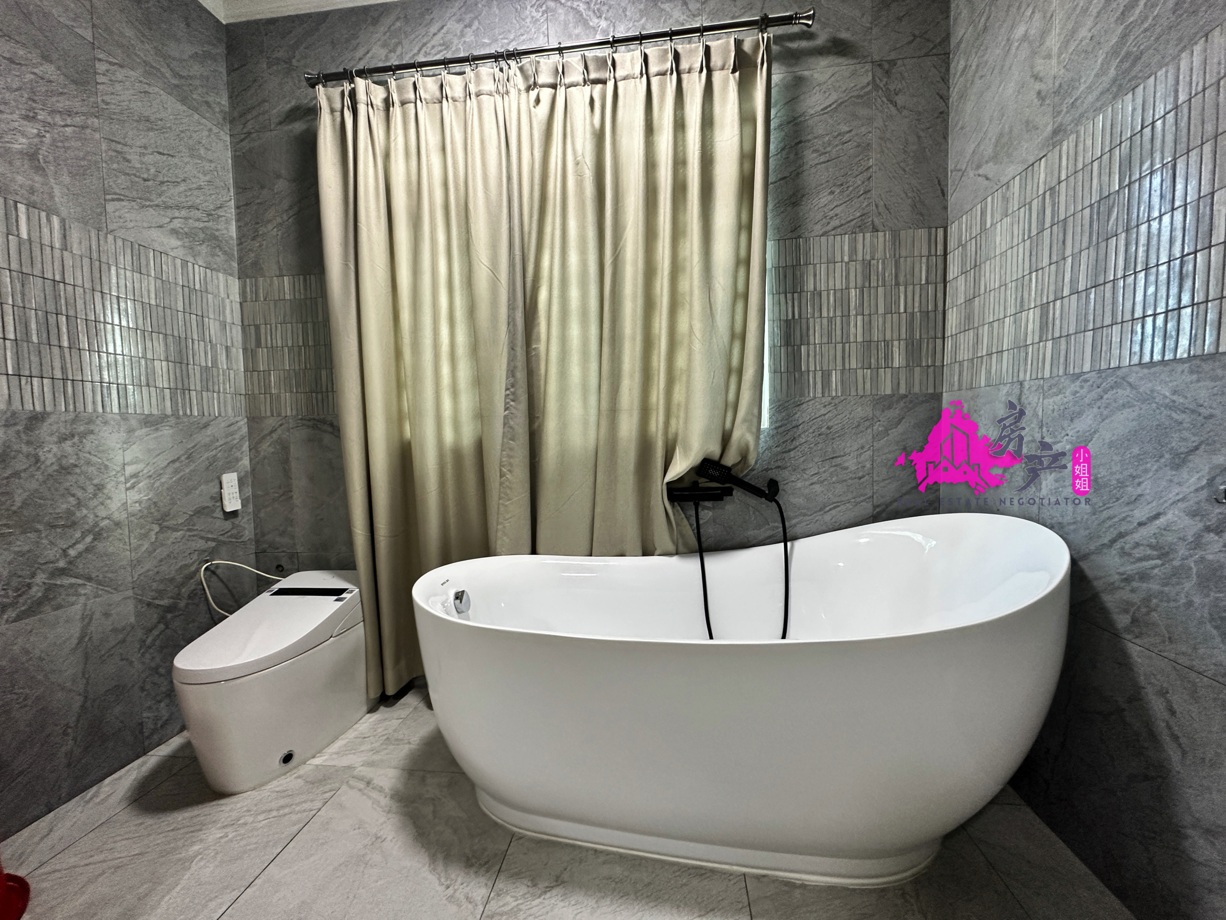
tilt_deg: -3.9
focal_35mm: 14
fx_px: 496
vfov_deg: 85.7
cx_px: 613
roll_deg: +1.6
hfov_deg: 102.1
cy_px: 460
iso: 250
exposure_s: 1/50
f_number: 2.2
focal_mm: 2.22
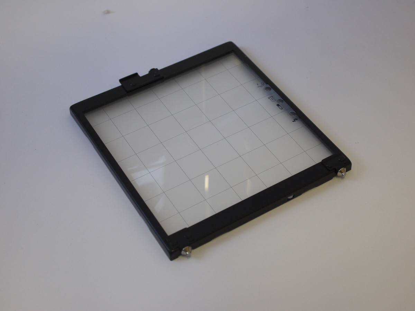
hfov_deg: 32.2
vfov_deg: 24.4
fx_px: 719
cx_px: 208
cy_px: 156
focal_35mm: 60
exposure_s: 1/50
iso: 400
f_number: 8
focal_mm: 30
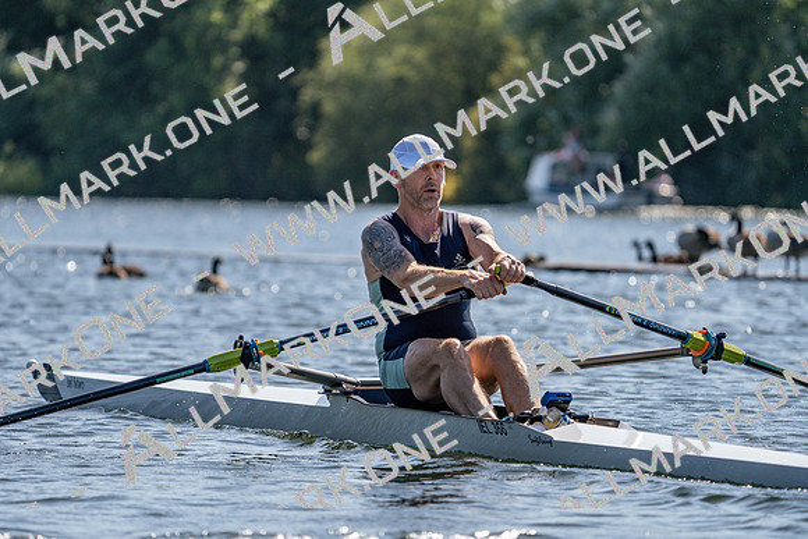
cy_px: 270
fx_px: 6937
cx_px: 404
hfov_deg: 6.7
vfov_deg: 4.5
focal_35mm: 309
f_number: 6.3
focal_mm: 309
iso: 250
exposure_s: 1/2000
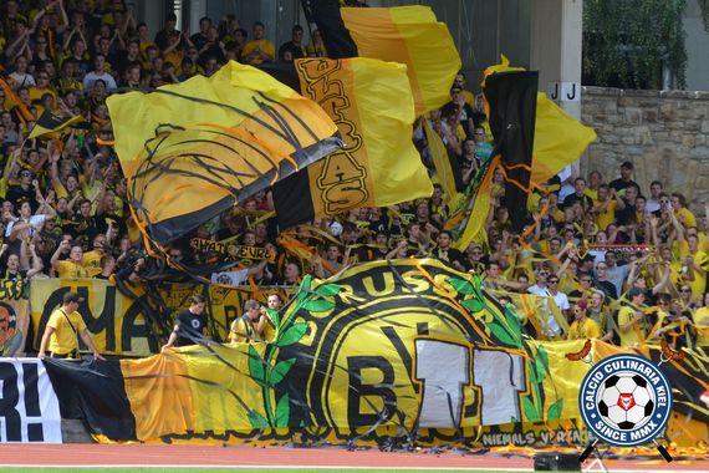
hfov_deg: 8.6
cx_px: 354
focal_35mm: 240
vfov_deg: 5.7
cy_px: 236
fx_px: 4726
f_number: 5
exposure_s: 1/1250
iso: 400
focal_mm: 160
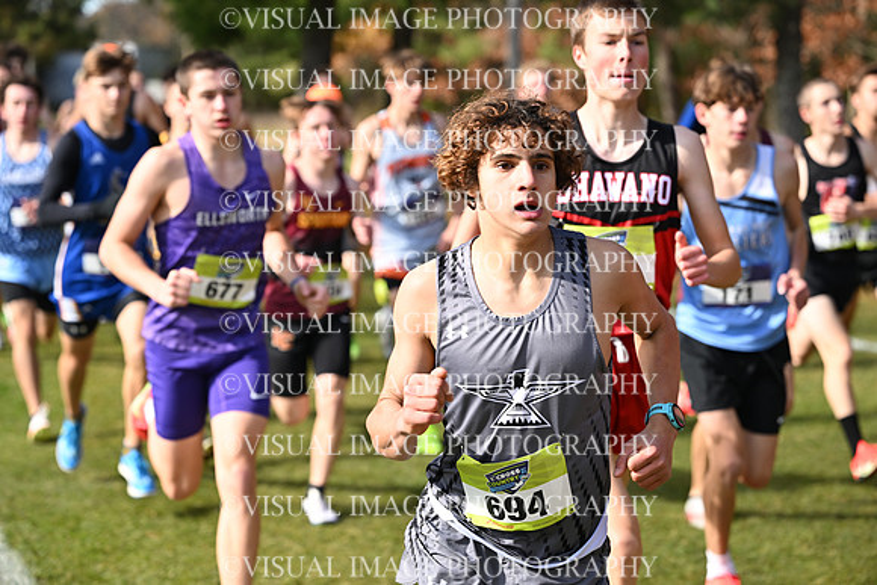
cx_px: 438
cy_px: 292
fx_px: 2193
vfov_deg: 15.2
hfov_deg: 22.6
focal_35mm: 90
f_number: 3.5
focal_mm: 90
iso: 250
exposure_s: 1/1000
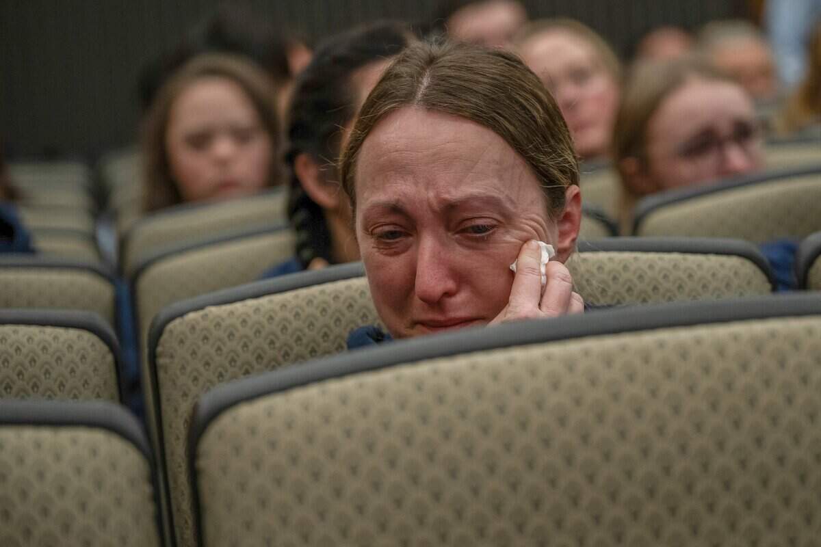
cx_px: 410
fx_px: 2736
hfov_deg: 17.1
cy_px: 274
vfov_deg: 11.4
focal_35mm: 120
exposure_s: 1/250
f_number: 4
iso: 1600
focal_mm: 120
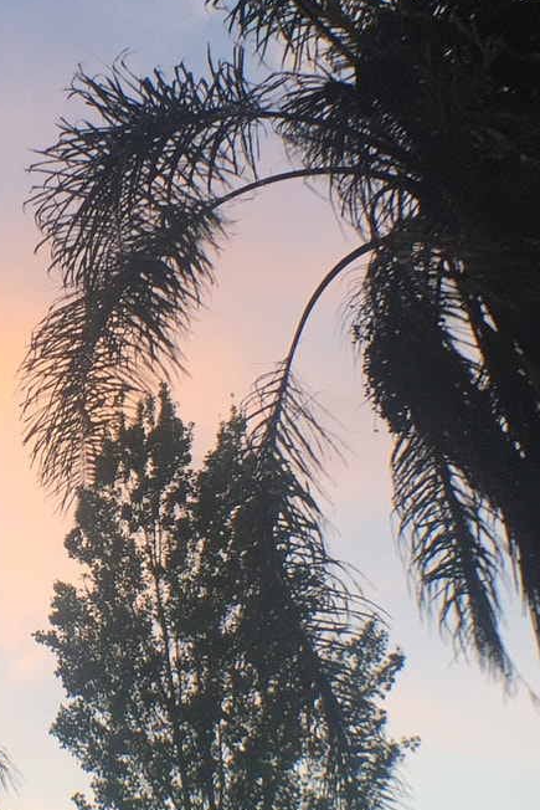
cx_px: -66
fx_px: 1664
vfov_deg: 27.3
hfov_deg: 17.7
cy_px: 421
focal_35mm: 74
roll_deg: +1.8
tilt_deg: +37.5
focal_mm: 4.15
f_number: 2.2
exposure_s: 1/100
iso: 40
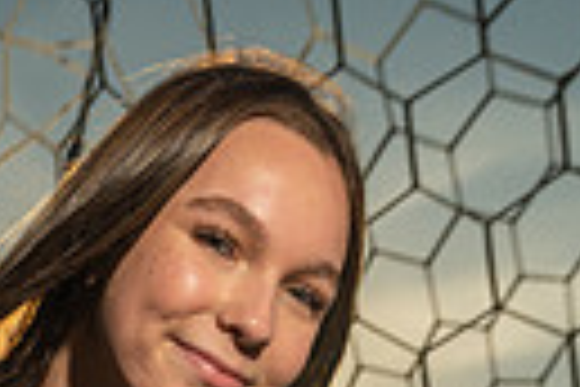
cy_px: 999
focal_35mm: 115
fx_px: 1853
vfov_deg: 10.0
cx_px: 117
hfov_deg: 17.6
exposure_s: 1/250
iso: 200
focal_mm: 33
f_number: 4.5
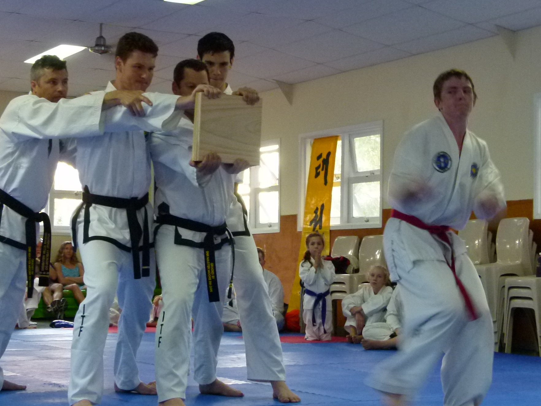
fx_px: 1157
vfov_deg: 19.9
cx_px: 275
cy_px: 210
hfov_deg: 26.3
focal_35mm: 74
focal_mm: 9.2
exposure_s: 1/40
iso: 400
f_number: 3.2
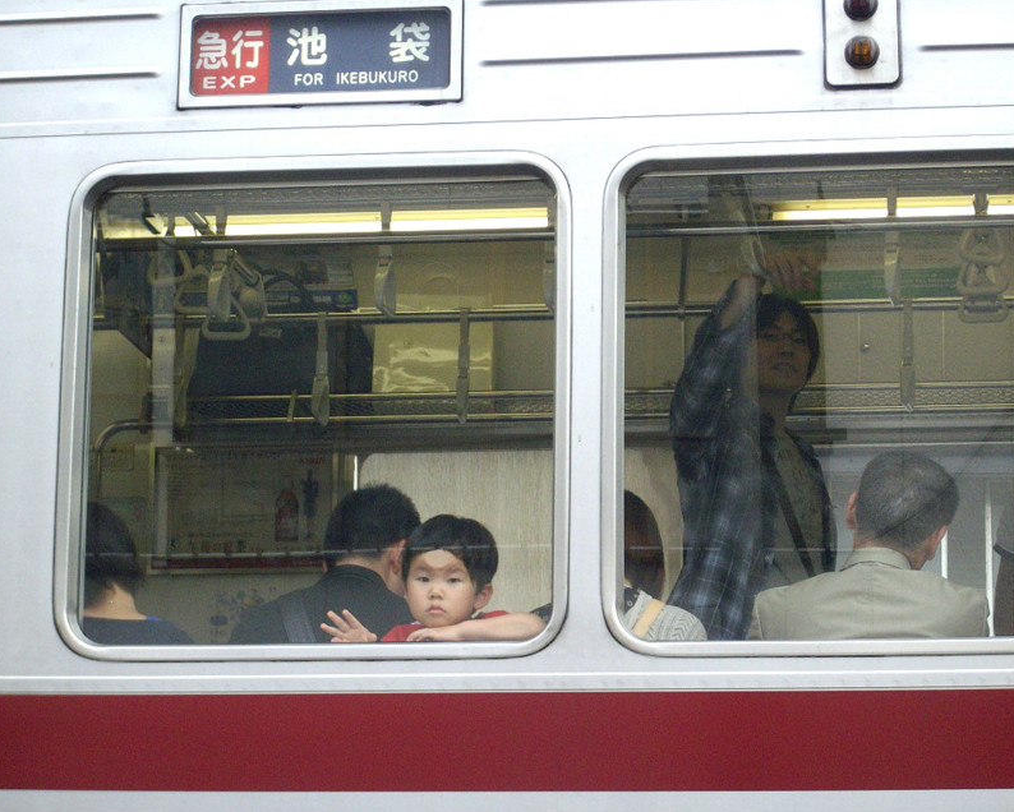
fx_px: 3513
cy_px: 406
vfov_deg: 13.2
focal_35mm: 117
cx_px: 517
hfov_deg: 16.4
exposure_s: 1/125
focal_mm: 18.6
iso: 160
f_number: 5.2
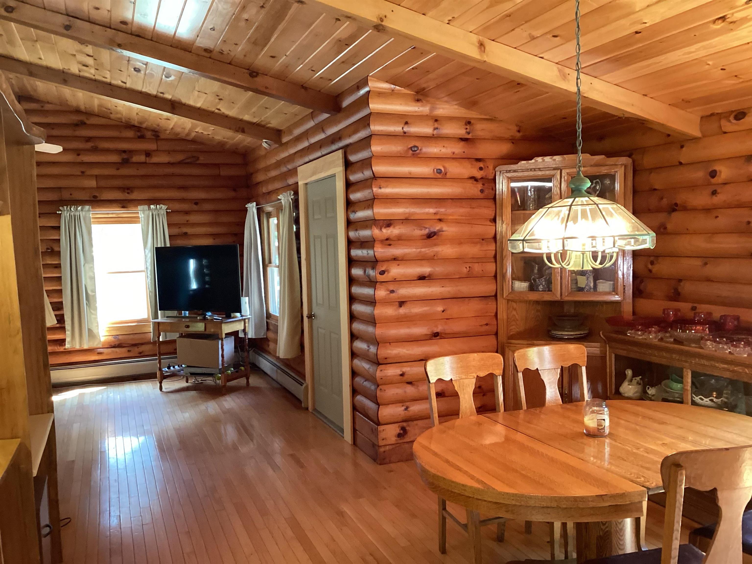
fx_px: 673
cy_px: 282
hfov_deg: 58.4
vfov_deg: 45.4
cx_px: 376
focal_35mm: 31
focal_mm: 3.3
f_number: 2.4
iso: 250
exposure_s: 1/40
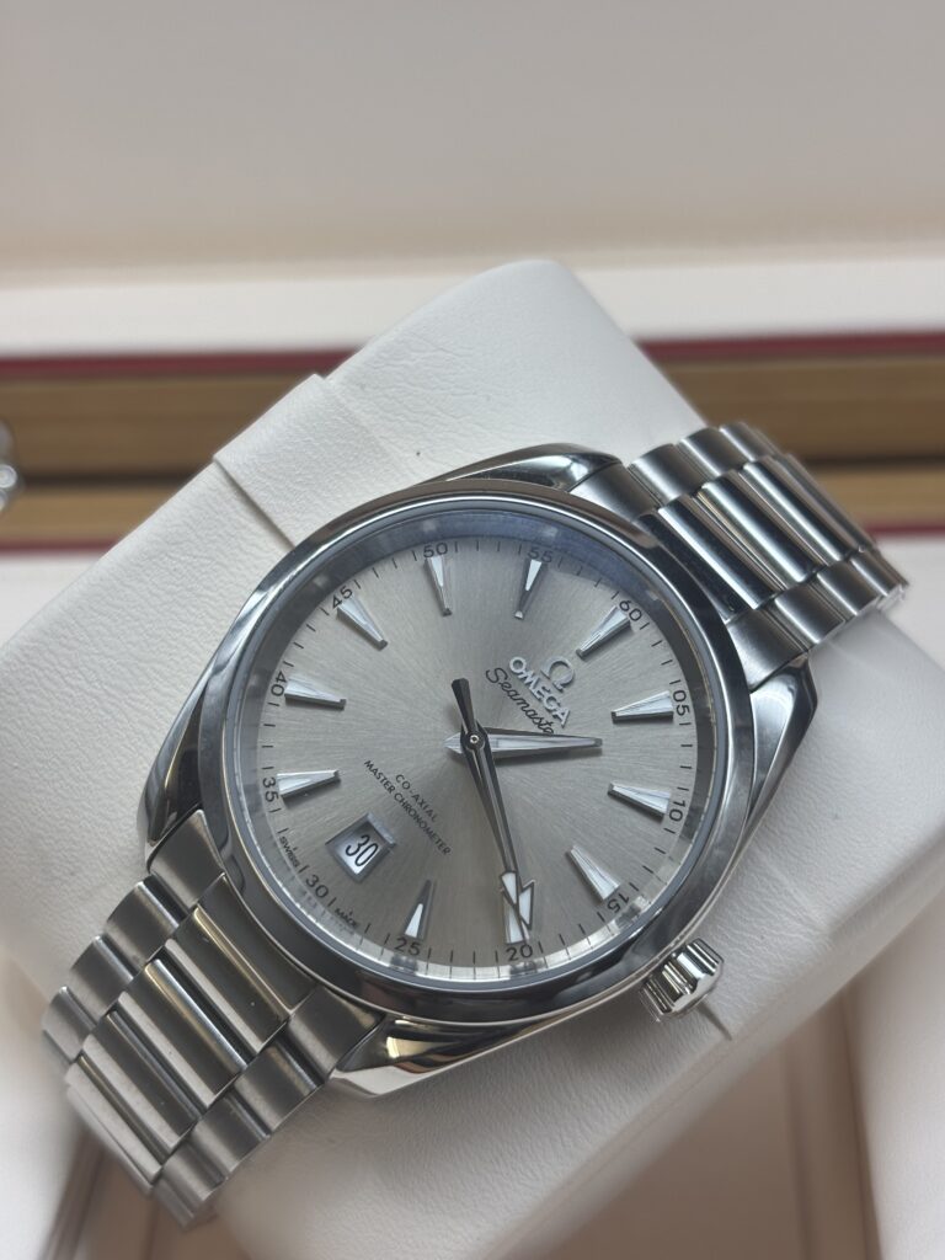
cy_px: 630
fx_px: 1893
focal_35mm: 52
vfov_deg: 36.8
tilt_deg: -31.5
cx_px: 472
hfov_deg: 28.0
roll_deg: +3.3
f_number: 1.6
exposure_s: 1/150
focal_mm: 5.96
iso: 32
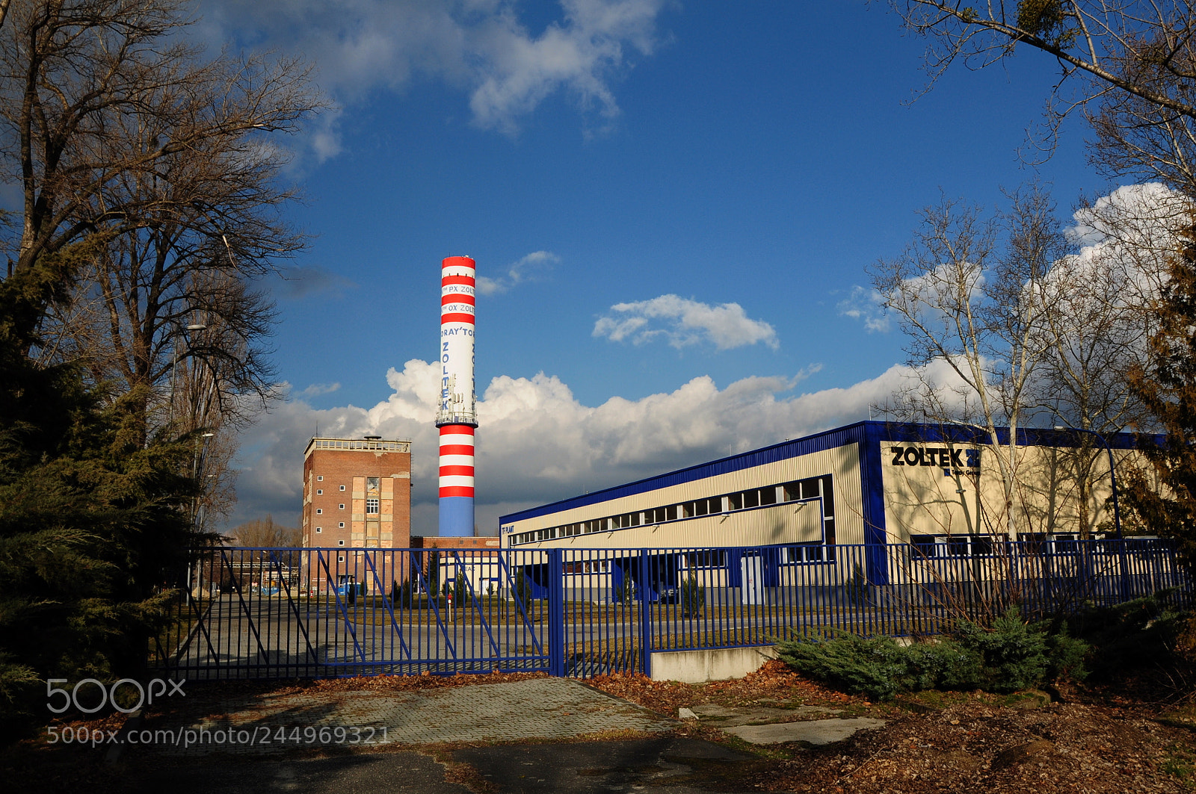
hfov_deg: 67.4
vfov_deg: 47.8
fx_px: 896
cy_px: 397
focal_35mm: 27
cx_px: 598
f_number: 8
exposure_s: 1/320
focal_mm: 18
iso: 200
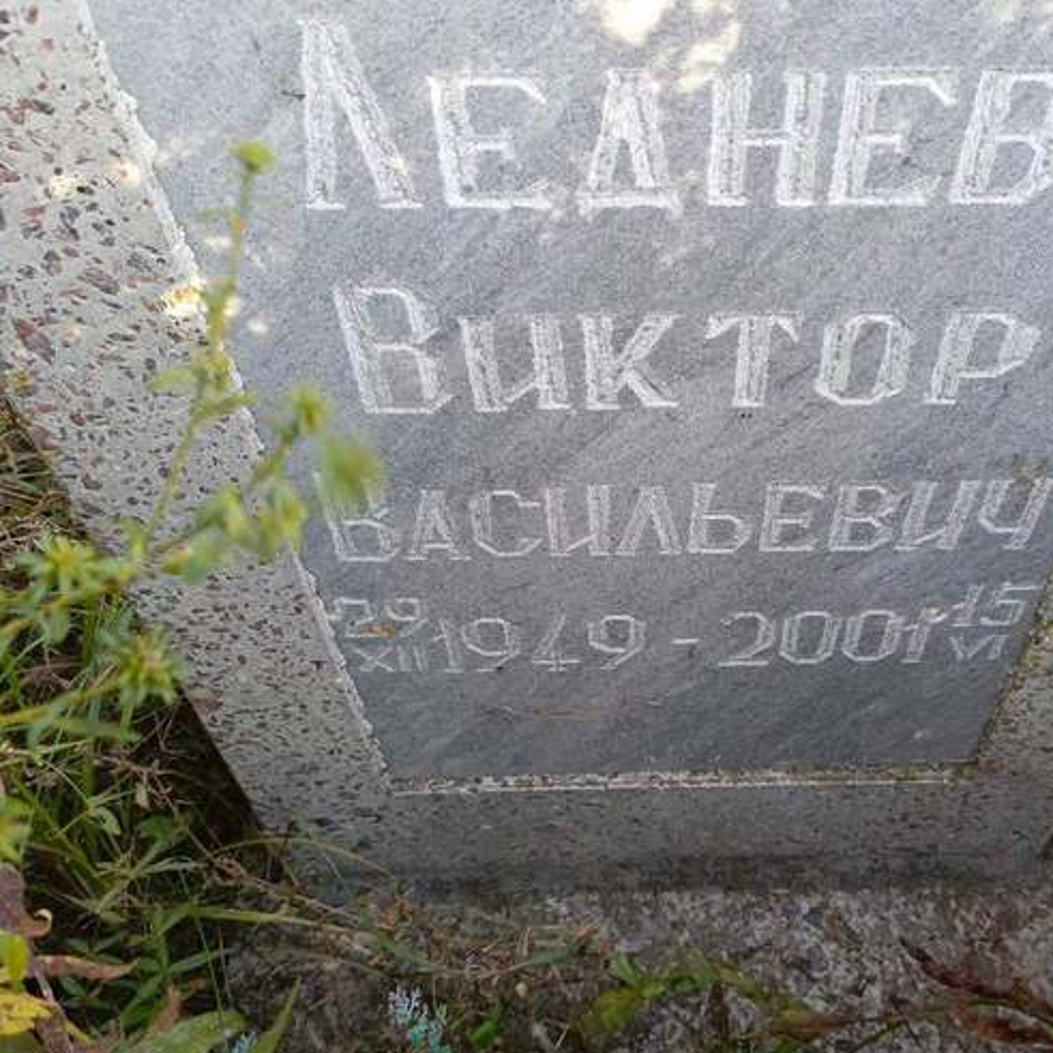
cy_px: 543
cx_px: 669
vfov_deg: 46.0
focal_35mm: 36
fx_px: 1239
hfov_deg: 45.6
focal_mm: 4.76
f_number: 1.69
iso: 287
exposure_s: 1/100
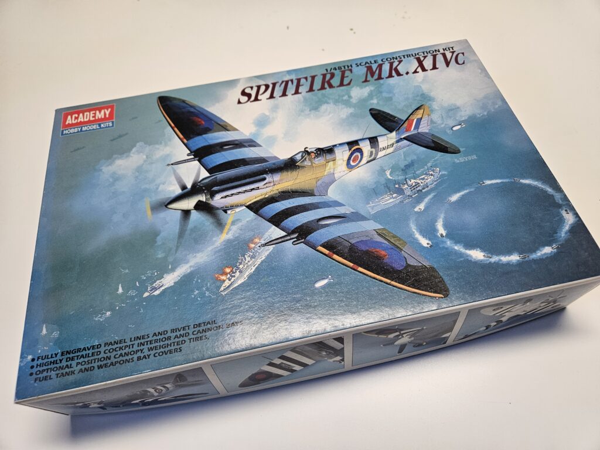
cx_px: 300
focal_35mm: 23
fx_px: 399
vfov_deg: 58.9
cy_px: 225
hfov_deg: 73.9
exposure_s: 1/120
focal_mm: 5.4
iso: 250
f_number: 1.8
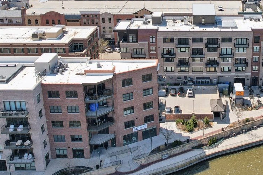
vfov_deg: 27.4
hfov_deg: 39.7
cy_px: 29
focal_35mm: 48
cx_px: 205
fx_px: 351
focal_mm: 8.4
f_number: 2.8
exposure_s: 1/2000
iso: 110
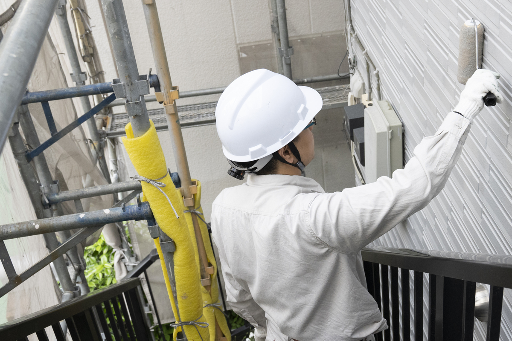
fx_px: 711
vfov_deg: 27.0
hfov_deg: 38.3
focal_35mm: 50
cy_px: 178
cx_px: 399
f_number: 6.3
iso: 2000
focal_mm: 30
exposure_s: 1/160
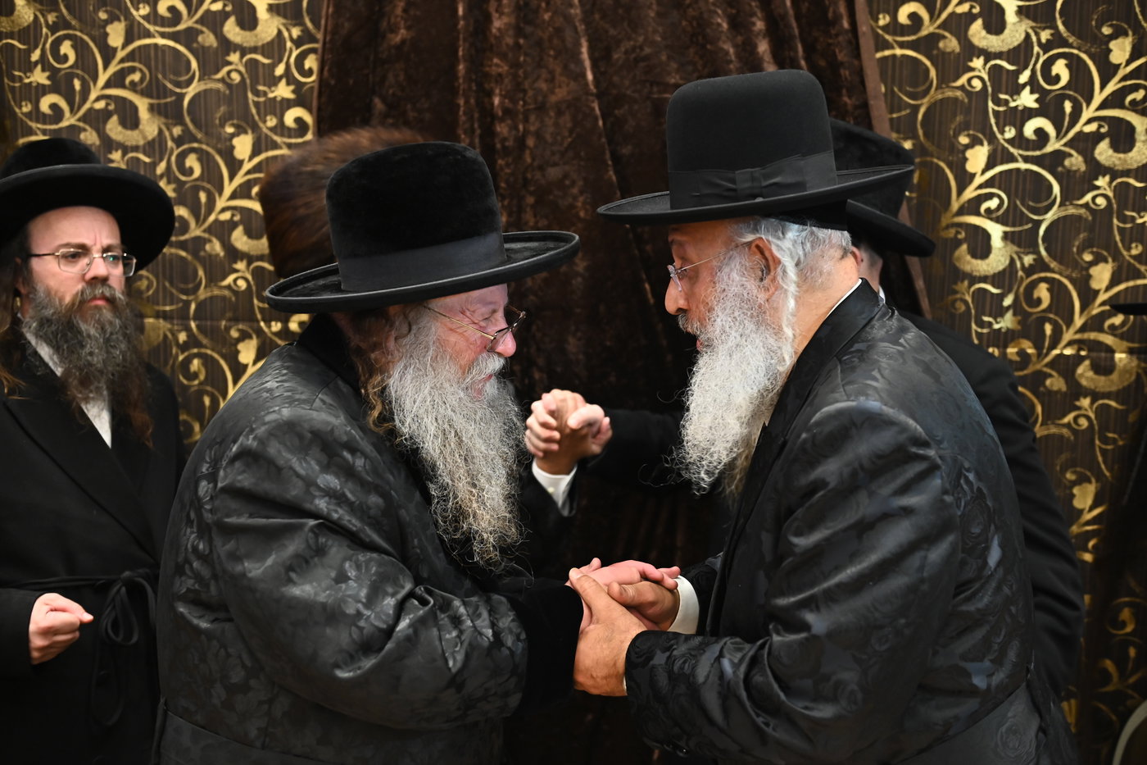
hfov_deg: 41.1
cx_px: 574
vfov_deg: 28.1
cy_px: 382
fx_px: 1529
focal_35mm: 48
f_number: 3.2
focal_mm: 48
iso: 2500
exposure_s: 1/200
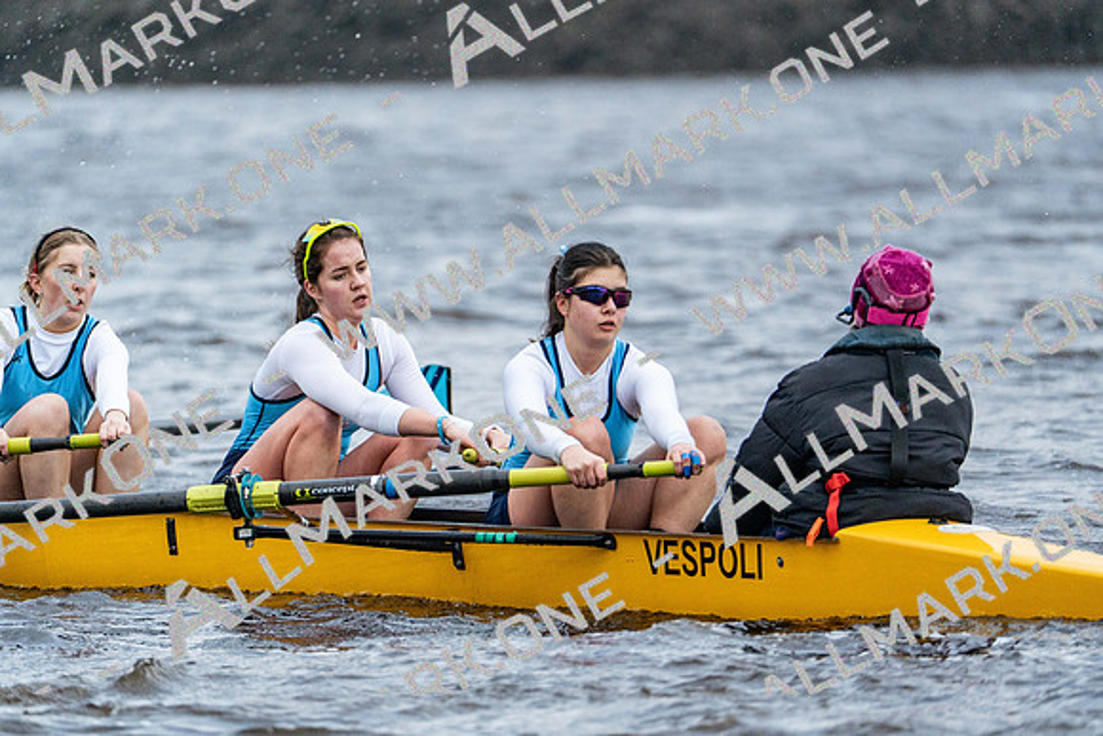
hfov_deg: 4.6
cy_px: 368
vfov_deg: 3.1
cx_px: 552
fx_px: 13729
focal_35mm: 448
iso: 4000
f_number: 6.3
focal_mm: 448
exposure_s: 1/1600
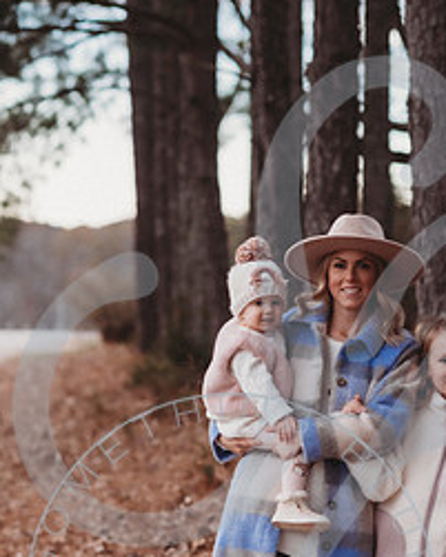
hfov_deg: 10.8
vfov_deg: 13.4
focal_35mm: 143
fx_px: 2358
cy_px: 431
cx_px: 331
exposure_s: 1/160
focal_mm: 85
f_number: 2.8
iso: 400
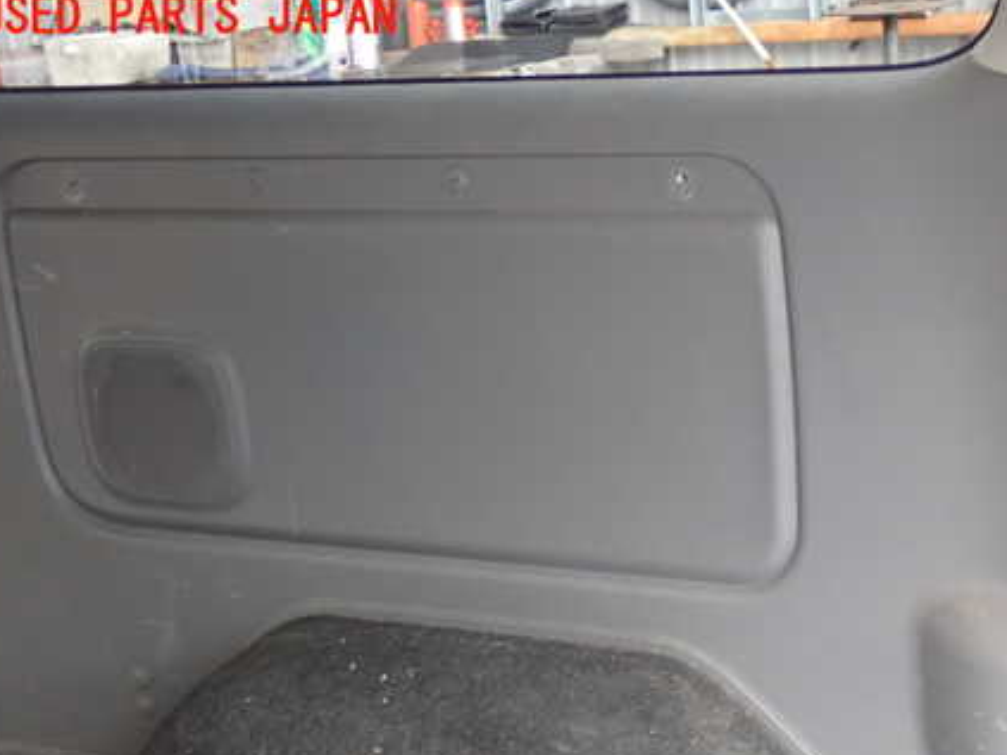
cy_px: 524
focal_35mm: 71
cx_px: 678
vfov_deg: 20.6
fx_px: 2065
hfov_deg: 27.2
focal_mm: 9.01
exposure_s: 1/50
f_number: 3.2
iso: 320
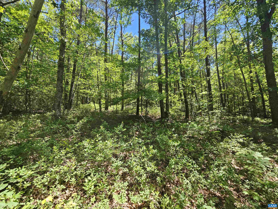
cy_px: 104
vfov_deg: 89.9
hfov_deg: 106.2
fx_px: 104
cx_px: 139
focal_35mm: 13
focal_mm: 2.2
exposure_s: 1/394
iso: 50
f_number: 2.2
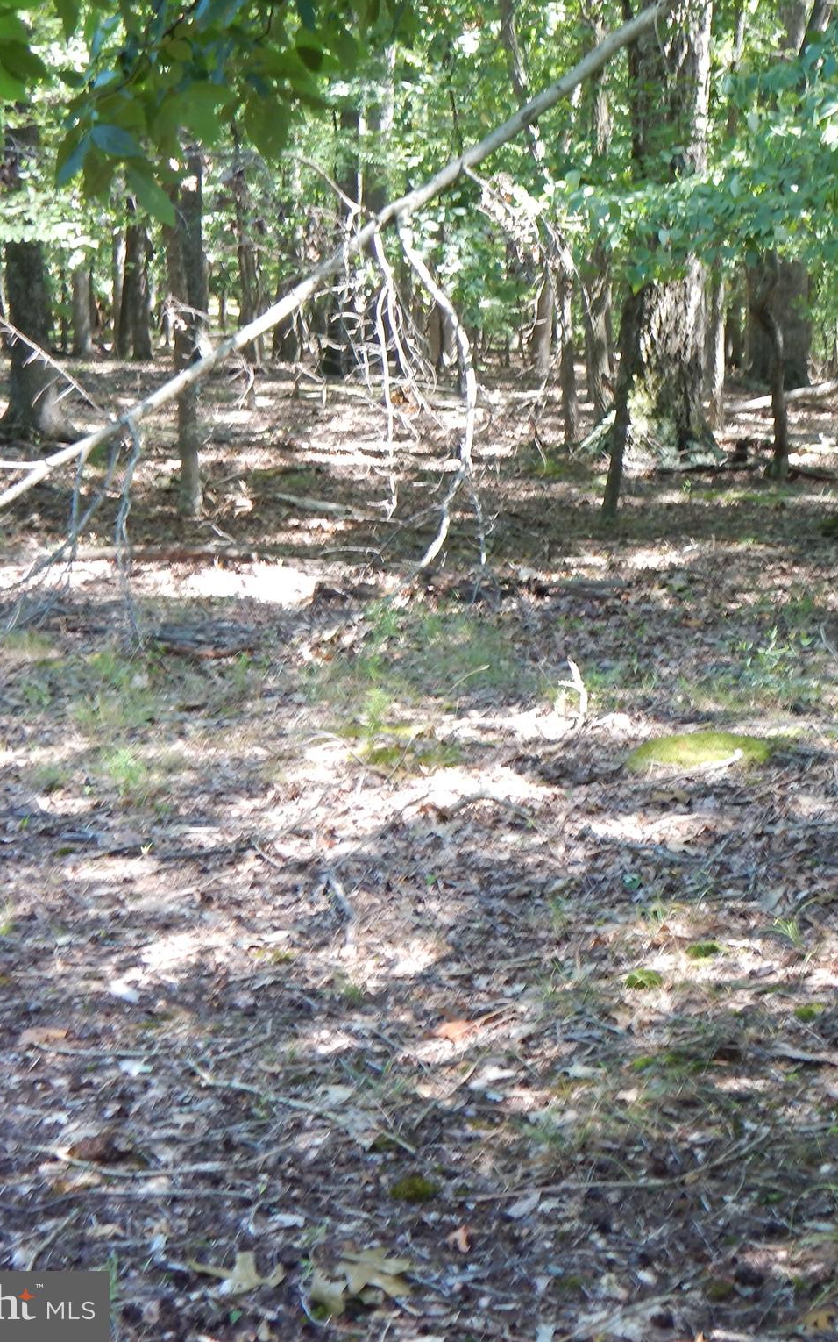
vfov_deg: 33.5
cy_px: 669
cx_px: 788
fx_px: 2229
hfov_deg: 20.8
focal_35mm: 61
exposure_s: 1/50
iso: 125
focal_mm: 7.7
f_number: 3.6
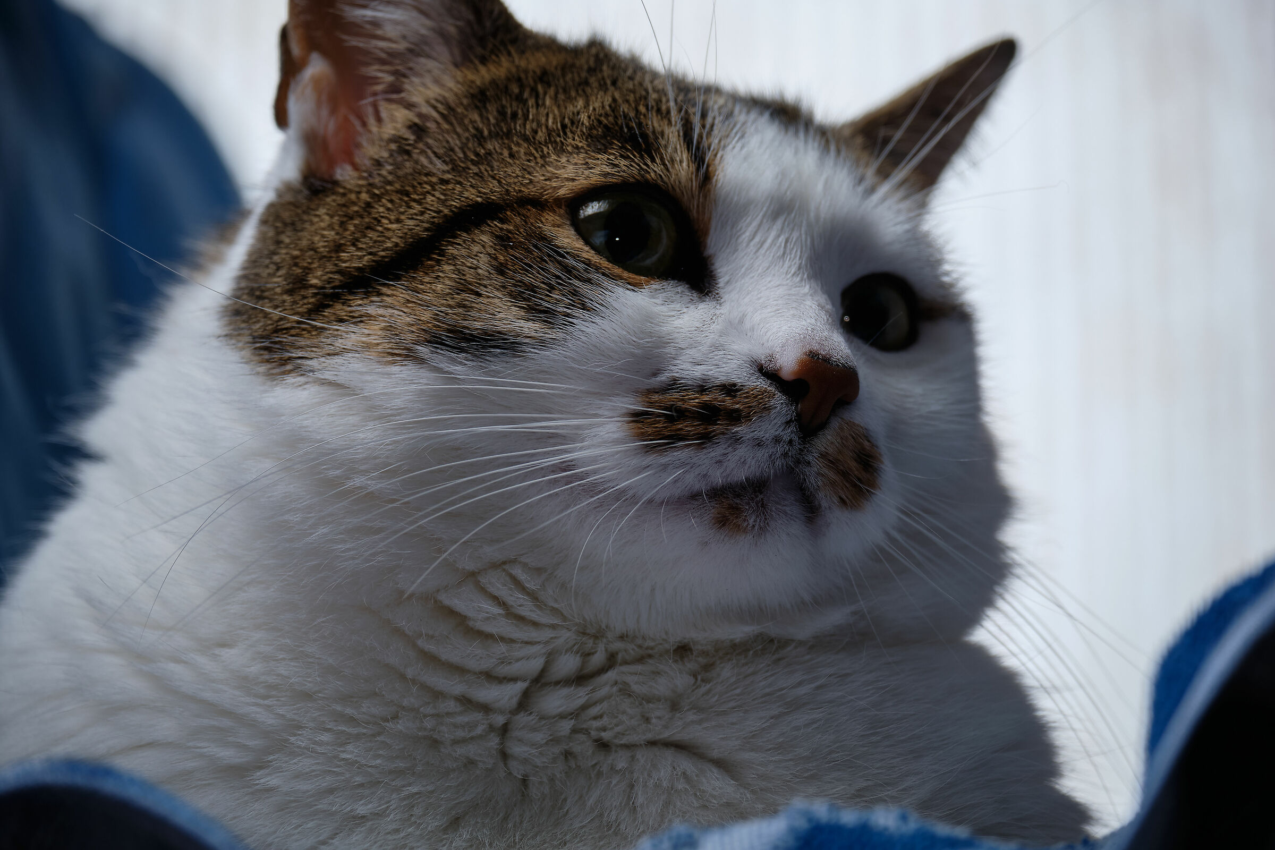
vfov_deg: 5.9
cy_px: 425
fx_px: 8287
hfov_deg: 8.8
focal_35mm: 234
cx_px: 638
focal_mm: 156.1
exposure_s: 1/100
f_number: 5
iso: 200
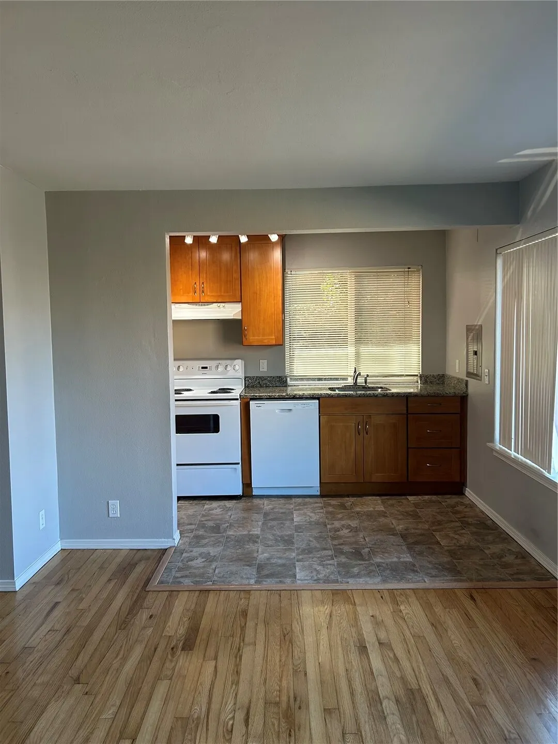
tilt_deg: -3.6
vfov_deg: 67.3
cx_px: 279
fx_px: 559
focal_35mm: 26
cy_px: 372
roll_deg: +1.1
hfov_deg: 53.1
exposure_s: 1/120
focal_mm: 5.7
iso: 125
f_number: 1.5
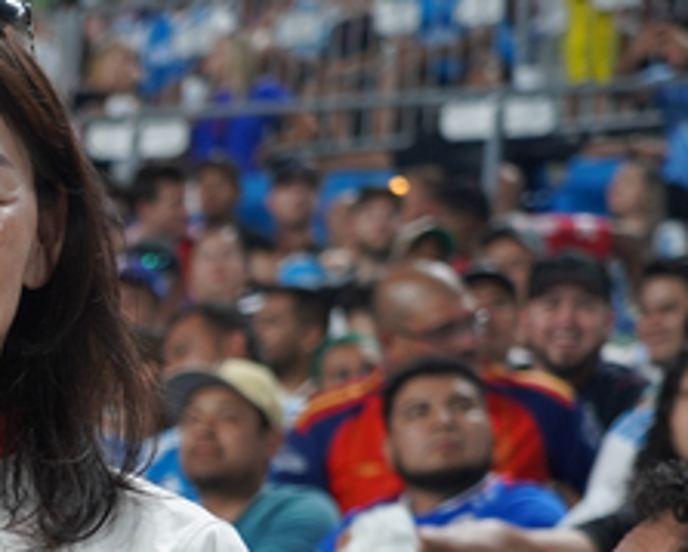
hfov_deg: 10.6
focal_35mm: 172
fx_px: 3507
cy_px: 672
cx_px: -514
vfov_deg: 8.9
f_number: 4
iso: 640
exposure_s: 1/160
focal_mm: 50
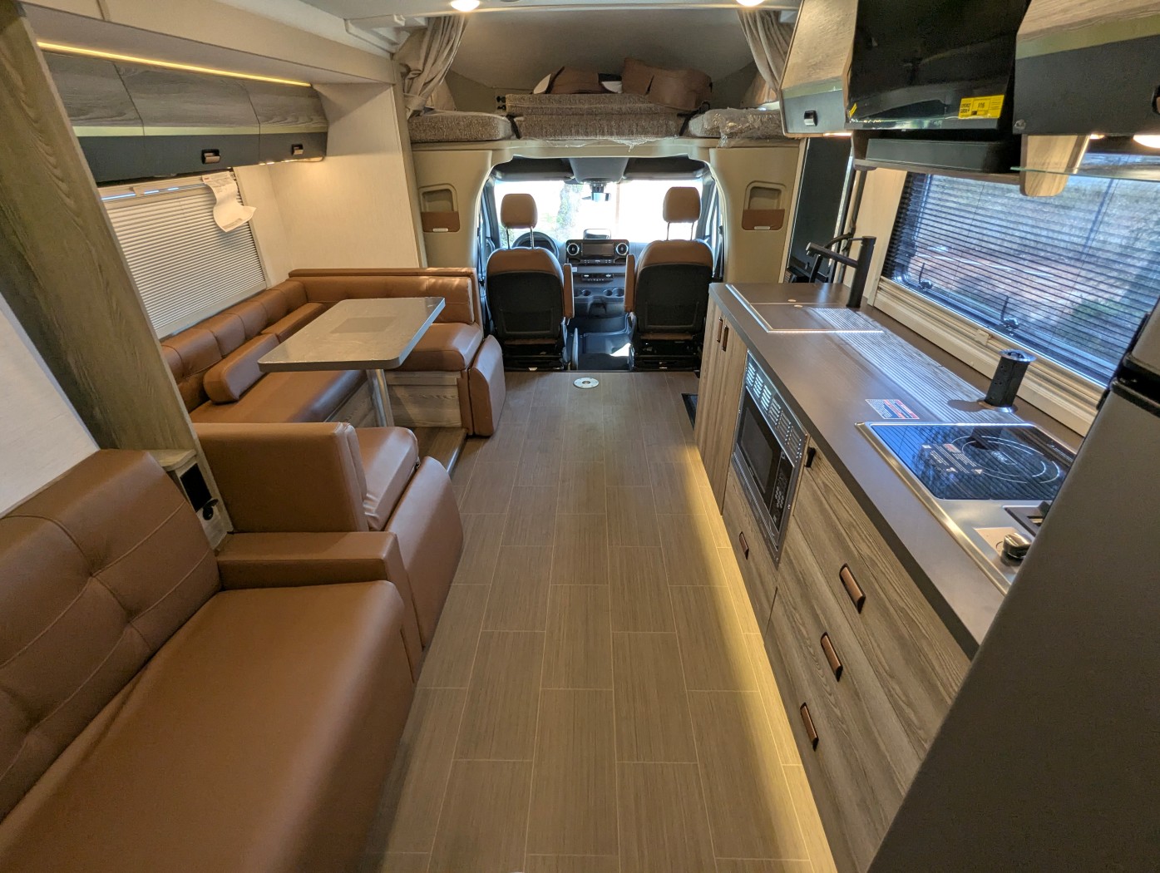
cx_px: 580
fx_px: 537
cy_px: 436
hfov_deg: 94.4
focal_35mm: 16
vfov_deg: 78.2
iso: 186
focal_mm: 2.35
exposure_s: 1/123
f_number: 2.2
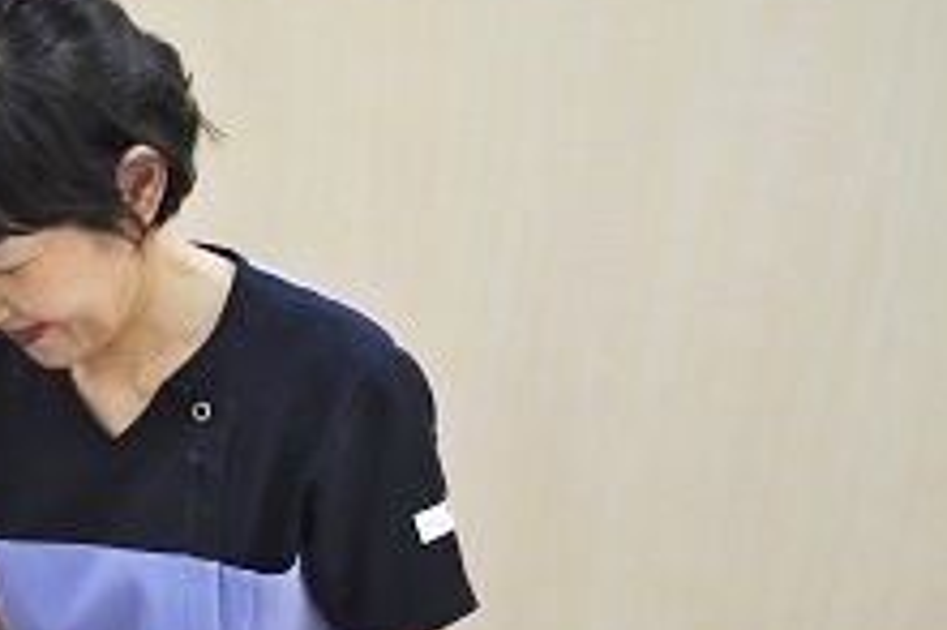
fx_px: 1682
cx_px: 105
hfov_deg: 30.2
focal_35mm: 64
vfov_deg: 20.8
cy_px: 546
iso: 400
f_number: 4
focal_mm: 22
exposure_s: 1/60
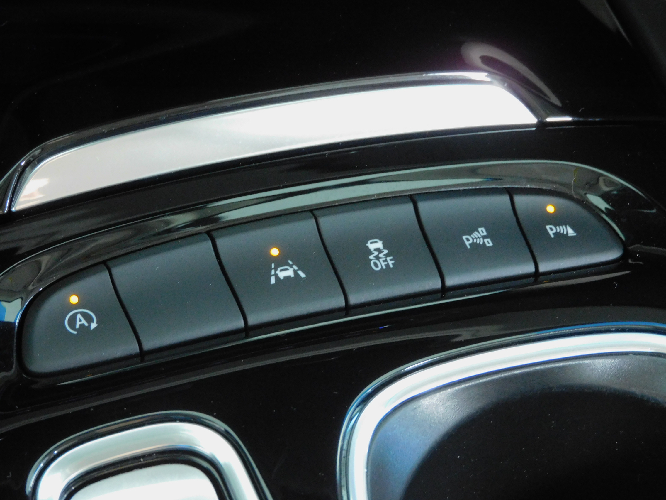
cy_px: 250
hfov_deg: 18.7
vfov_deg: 14.1
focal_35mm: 105
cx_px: 333
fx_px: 2020
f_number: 4.8
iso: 560
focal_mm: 18.8
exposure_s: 1/15
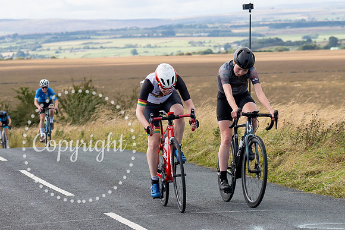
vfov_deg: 7.9
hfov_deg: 11.8
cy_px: 39
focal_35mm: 174
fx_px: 1671
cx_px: 203
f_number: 4
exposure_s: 1/800
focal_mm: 70
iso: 100
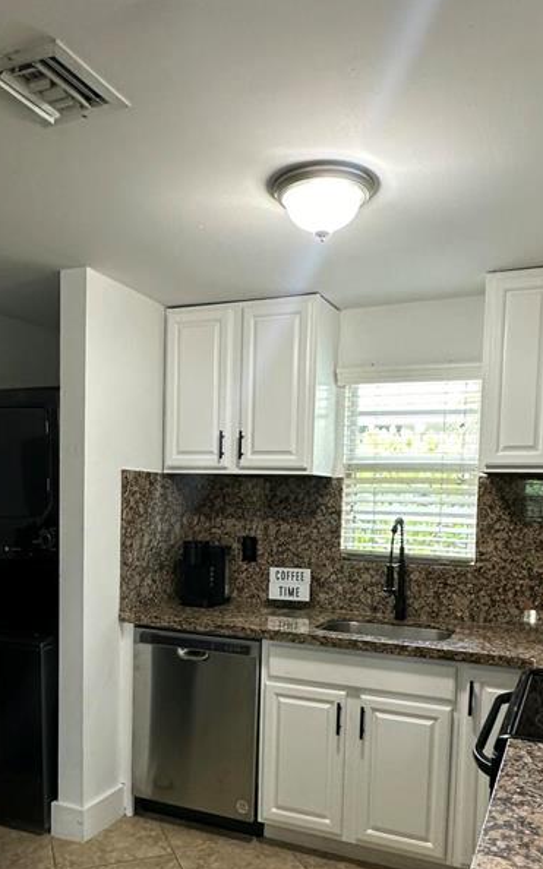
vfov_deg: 61.8
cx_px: 269
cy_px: 560
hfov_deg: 41.8
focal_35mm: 30
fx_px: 711
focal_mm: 2.22
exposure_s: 1/60
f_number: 2.2
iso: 160
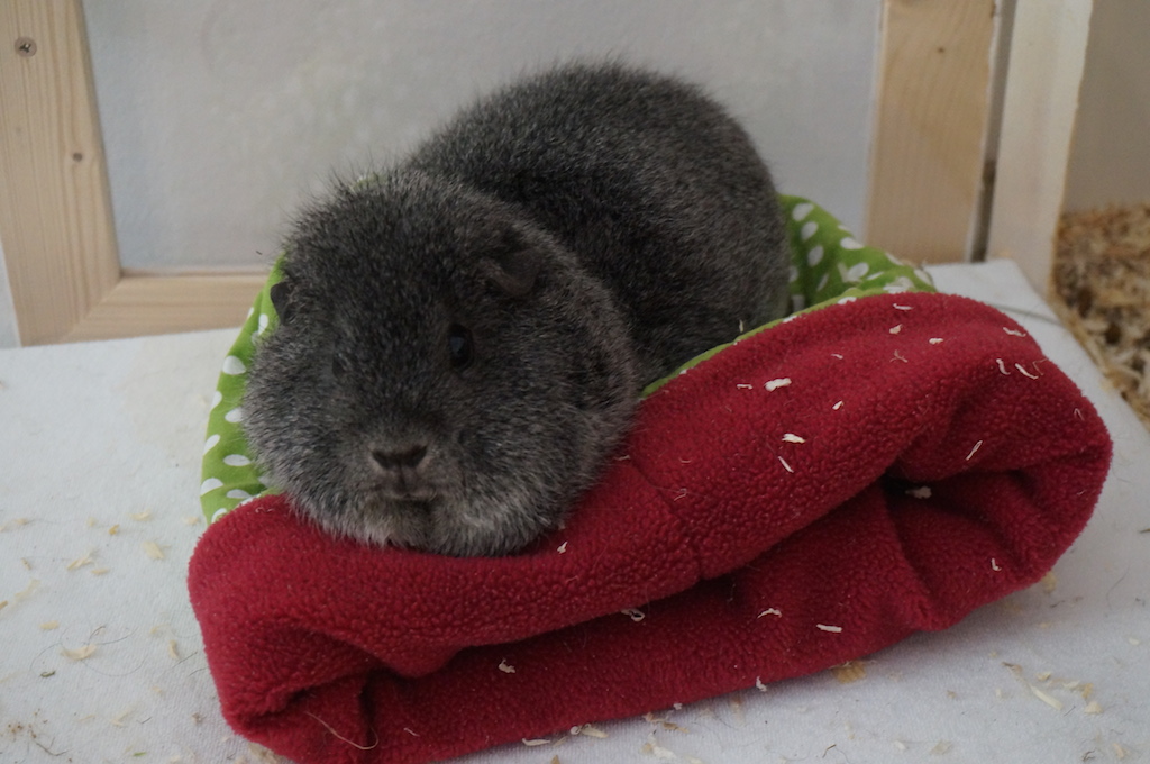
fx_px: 1866
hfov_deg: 34.2
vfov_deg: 23.1
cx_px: 575
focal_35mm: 58
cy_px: 382
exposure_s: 1/25
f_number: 5.6
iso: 3200
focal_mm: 39
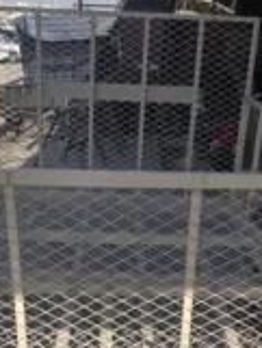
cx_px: 119
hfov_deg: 25.7
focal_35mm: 57
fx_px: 574
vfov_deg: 32.1
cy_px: 313
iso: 80
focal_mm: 6.3
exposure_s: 1/5296
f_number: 1.7
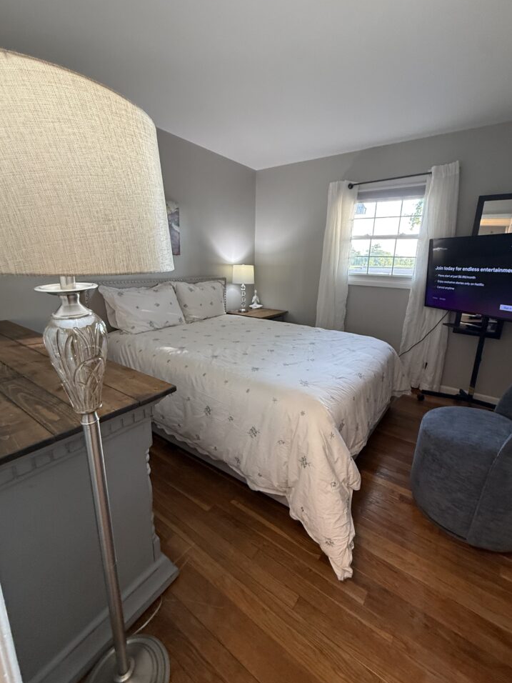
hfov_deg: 81.7
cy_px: 332
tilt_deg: -11.1
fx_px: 296
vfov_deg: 98.1
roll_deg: -0.1
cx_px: 263
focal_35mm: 15
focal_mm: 2.22
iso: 320
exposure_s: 1/120
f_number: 2.2
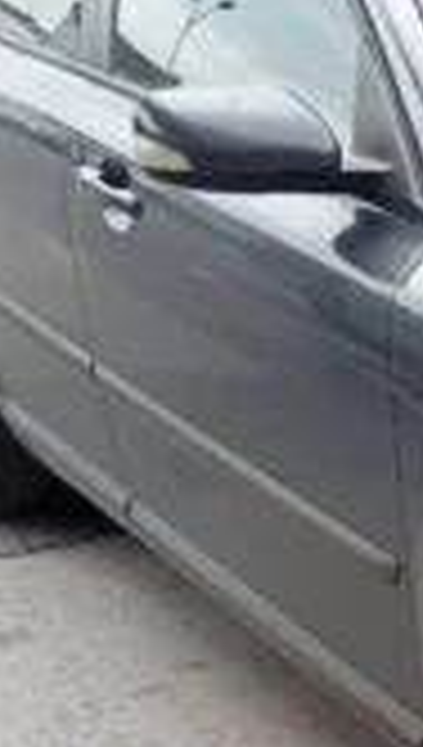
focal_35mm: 110
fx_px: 2182
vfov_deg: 19.3
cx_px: 1058
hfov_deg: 9.6
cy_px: 522
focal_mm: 3.46
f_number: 2.2
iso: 102
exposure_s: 1/166
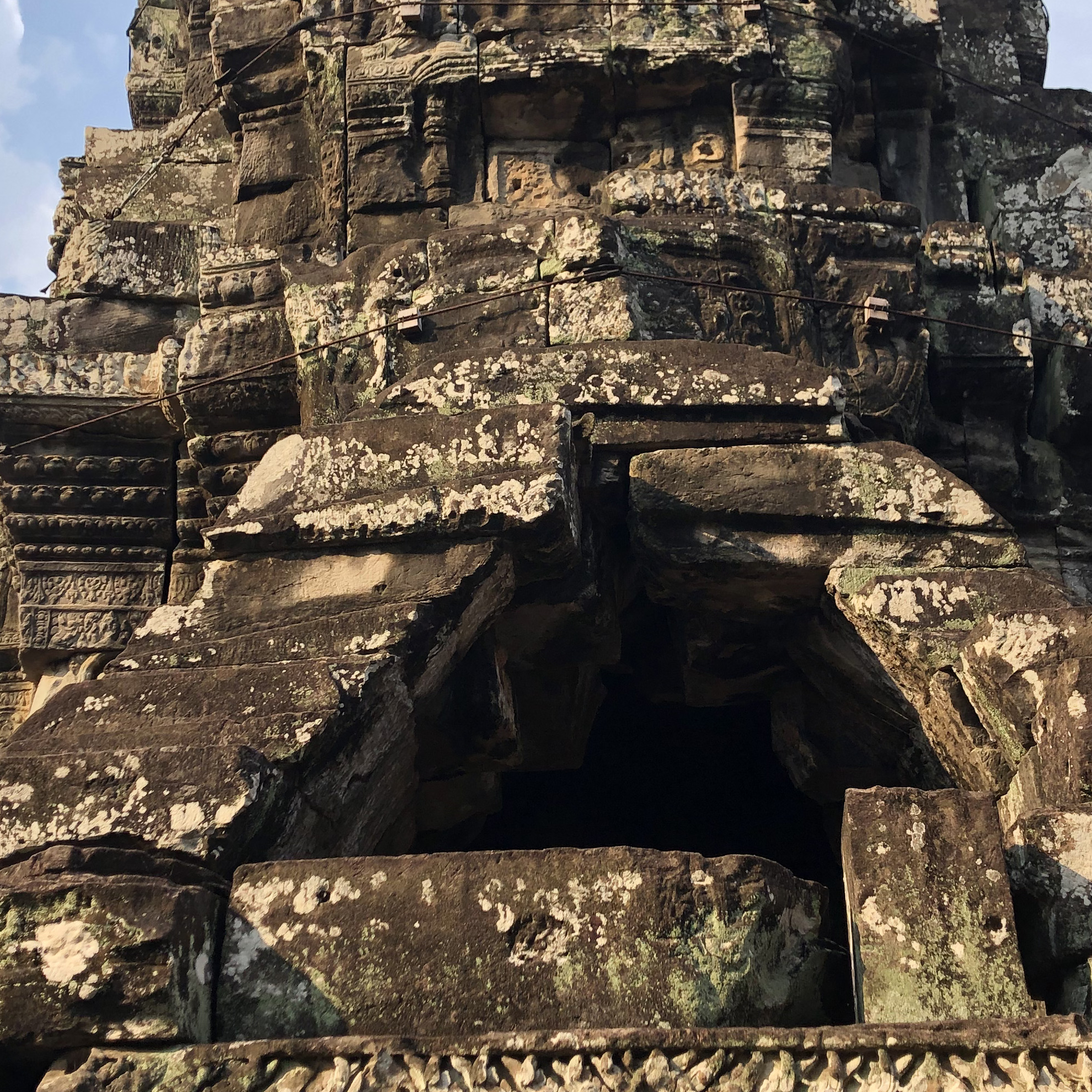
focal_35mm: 50
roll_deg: +2.0
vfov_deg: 34.0
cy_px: 502
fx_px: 1785
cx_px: 613
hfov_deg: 34.0
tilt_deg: +27.5
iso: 20
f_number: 1.8
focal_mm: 4
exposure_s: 1/704
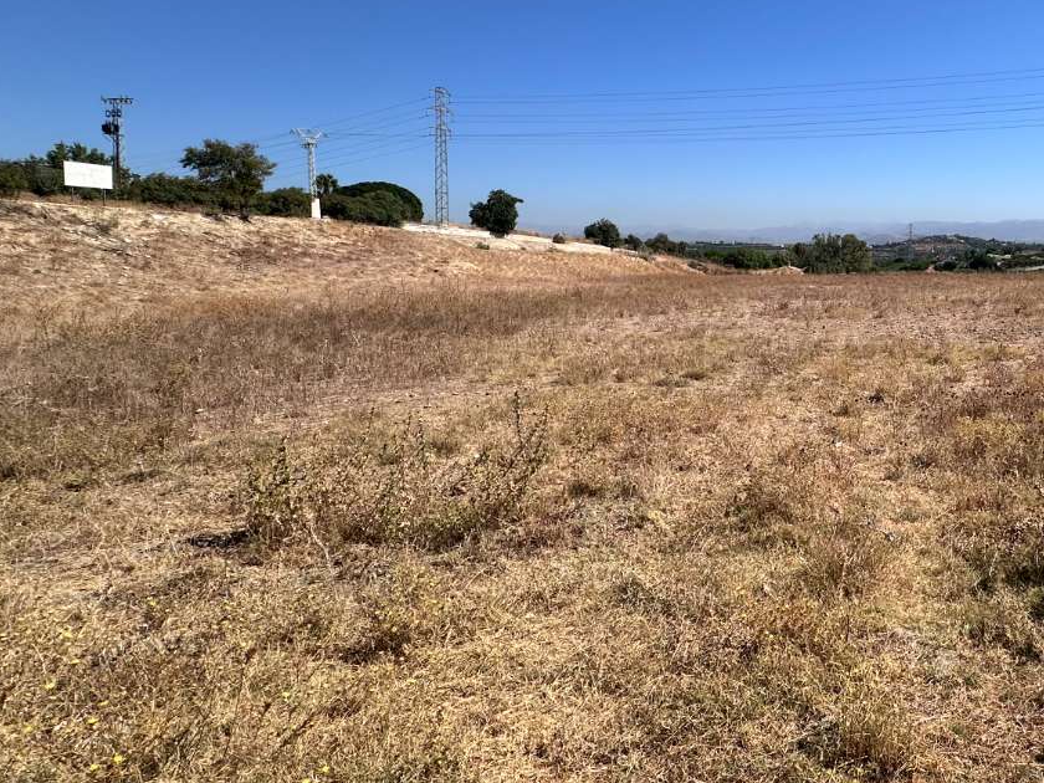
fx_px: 754
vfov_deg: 53.9
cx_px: 844
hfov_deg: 63.1
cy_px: 270
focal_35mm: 25
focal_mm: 2.22
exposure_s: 1/2817
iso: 50
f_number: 2.2
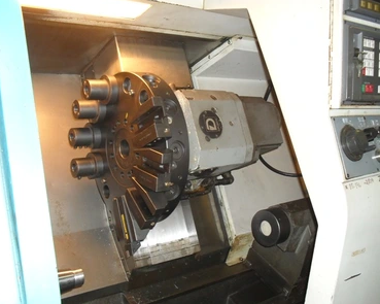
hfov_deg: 49.1
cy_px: 150
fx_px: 416
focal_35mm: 37
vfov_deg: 40.1
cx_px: 199
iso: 200
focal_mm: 6.3
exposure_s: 1/45
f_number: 3.2
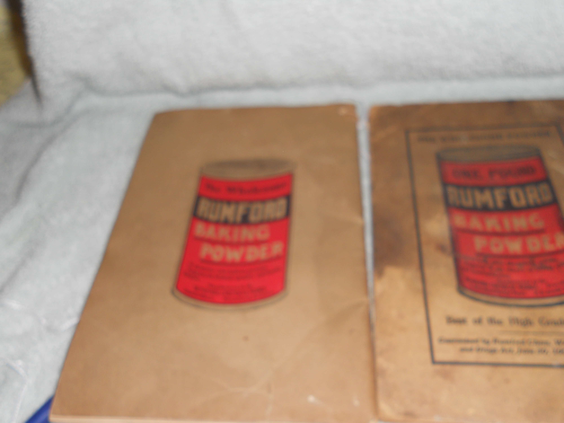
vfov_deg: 44.2
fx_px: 521
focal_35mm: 32
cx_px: 282
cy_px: 212
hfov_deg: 56.8
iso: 80
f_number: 8.8
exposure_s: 1/25
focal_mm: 5.8
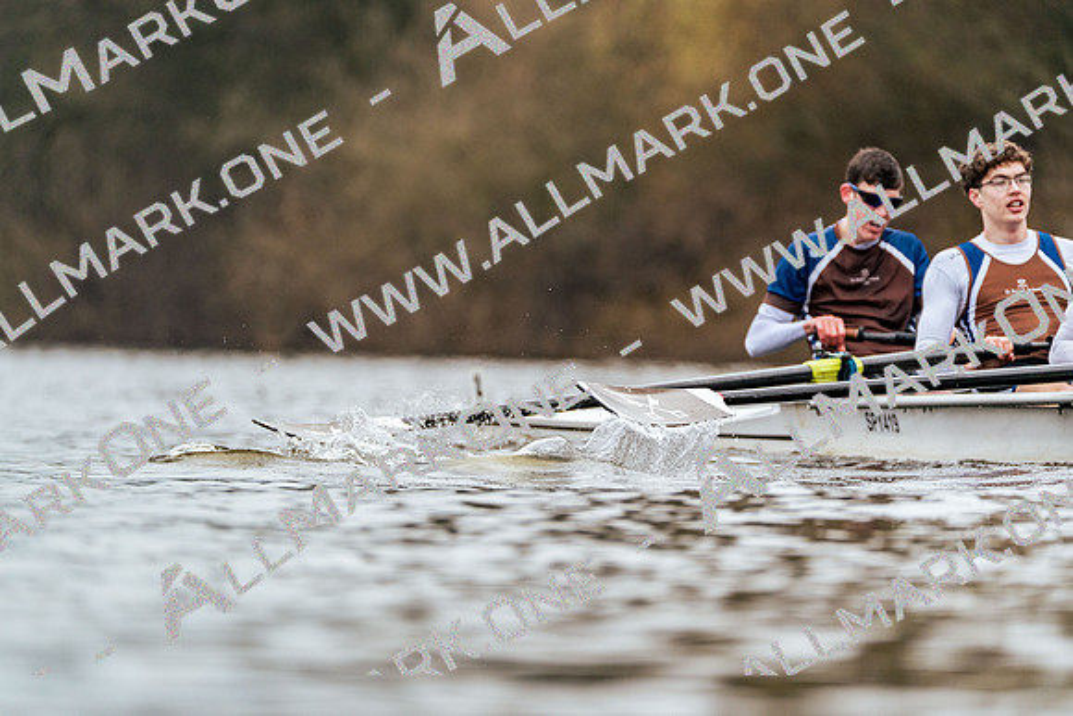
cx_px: 536
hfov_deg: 3.4
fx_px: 17887
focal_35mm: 600
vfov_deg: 2.3
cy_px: 358
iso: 1250
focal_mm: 600
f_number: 6.3
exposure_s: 1/2000
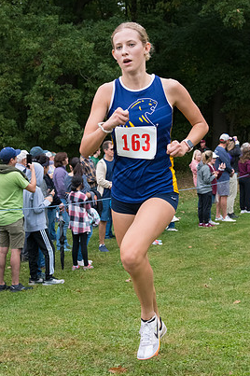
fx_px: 699
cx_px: 123
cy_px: 169
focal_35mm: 67
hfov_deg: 20.3
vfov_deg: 30.1
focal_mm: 40
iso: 3200
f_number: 5.6
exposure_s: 1/1600
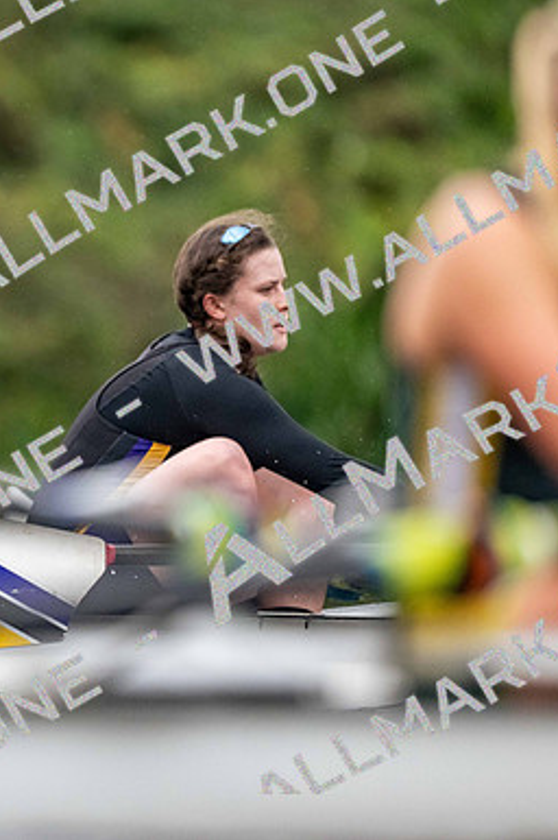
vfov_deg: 2.3
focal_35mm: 905
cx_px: 17
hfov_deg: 1.5
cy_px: 420
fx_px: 21078
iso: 4500
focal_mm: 600
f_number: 4
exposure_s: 1/2500
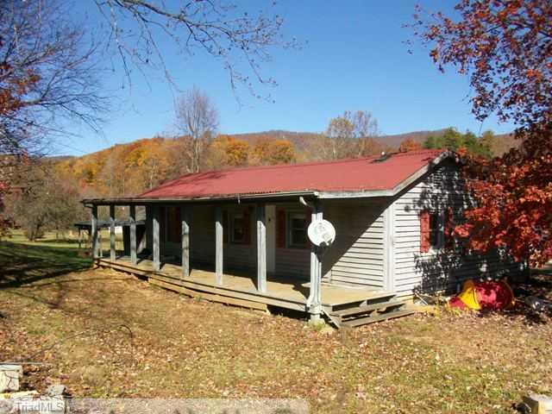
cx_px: 276
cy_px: 207
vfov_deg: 44.2
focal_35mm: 32
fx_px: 510
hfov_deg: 56.8
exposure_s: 1/250
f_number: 5.5
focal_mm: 5.7
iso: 64
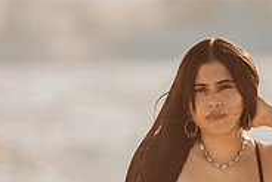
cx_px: 167
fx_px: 2495
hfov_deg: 6.2
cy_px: 186
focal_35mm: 330
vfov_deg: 4.2
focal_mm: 135
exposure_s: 1/4000
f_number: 1.8
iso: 80
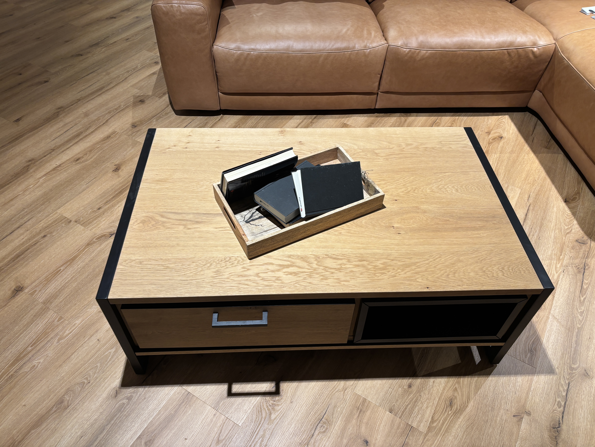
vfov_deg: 53.1
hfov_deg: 67.3
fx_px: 447
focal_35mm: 26
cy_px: 224
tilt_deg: -47.6
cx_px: 298
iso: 80
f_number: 1.6
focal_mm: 5.96
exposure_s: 1/50
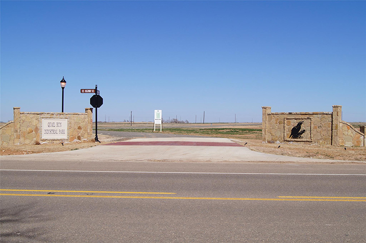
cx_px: 183
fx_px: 396
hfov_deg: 49.6
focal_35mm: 39
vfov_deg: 34.1
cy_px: 122
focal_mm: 26
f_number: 13
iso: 100
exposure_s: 1/320
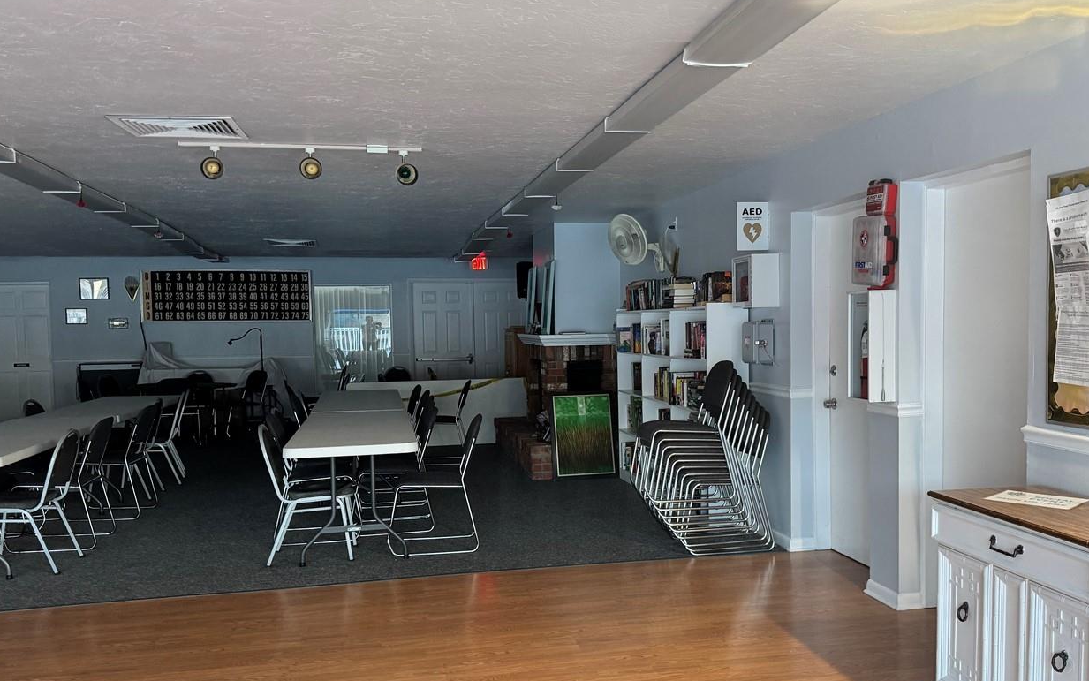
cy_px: 376
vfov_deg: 38.3
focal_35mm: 33
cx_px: 585
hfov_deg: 58.1
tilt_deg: -3.8
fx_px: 980
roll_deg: +0.9
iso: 320
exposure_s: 1/60
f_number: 1.78
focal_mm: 6.76
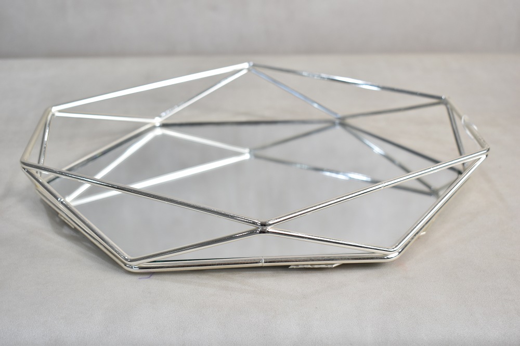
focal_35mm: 52
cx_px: 260
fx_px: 758
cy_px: 173
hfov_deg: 37.9
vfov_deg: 25.7
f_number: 5
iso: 400
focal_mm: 35
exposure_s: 1/40
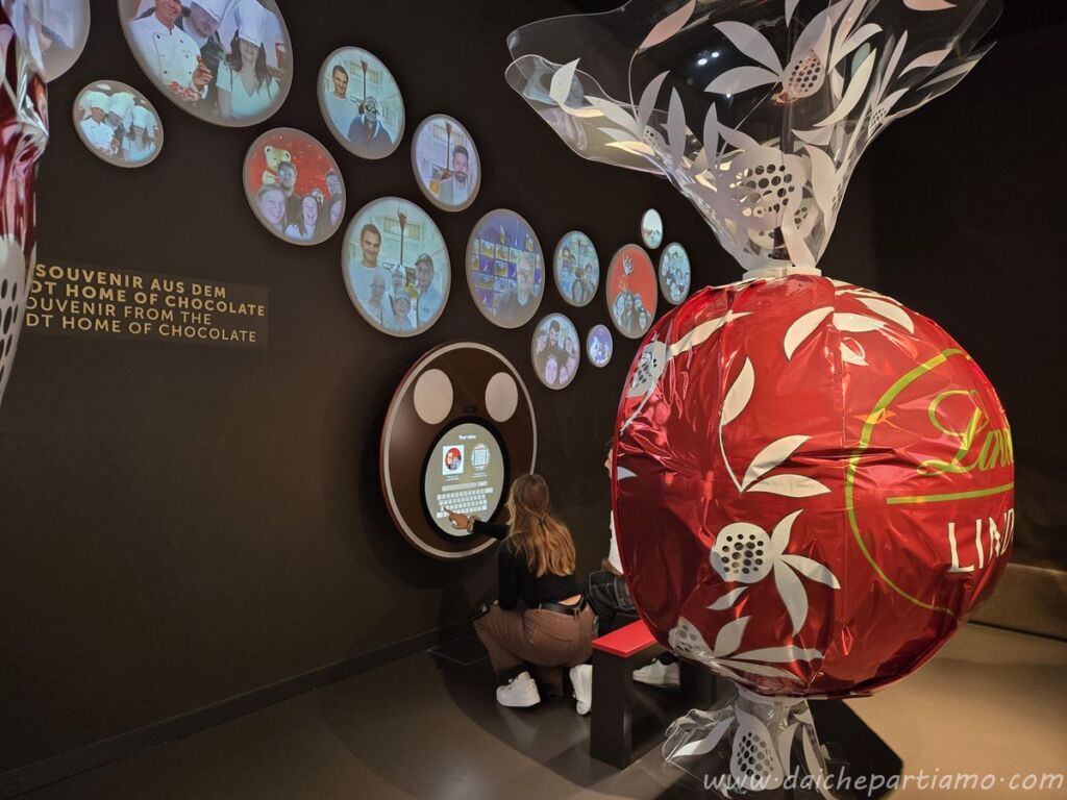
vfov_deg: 58.9
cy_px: 400
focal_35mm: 23
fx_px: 709
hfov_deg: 73.9
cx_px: 534
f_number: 1.8
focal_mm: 5.4
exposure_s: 1/51.4
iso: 250
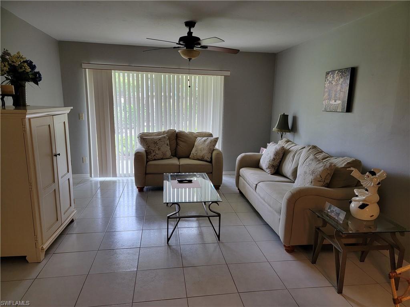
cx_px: 205
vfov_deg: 56.8
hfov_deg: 71.6
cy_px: 154
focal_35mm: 24
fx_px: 284
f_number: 1.8
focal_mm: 6.7
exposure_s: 1/120
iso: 200
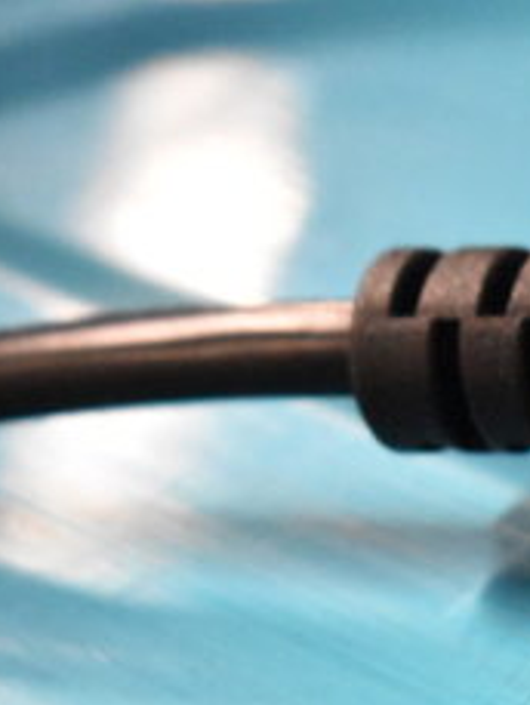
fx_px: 4309
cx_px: 921
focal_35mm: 211
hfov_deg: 6.9
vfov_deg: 9.4
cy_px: 500
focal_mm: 55
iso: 10000
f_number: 5.6
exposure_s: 1/100
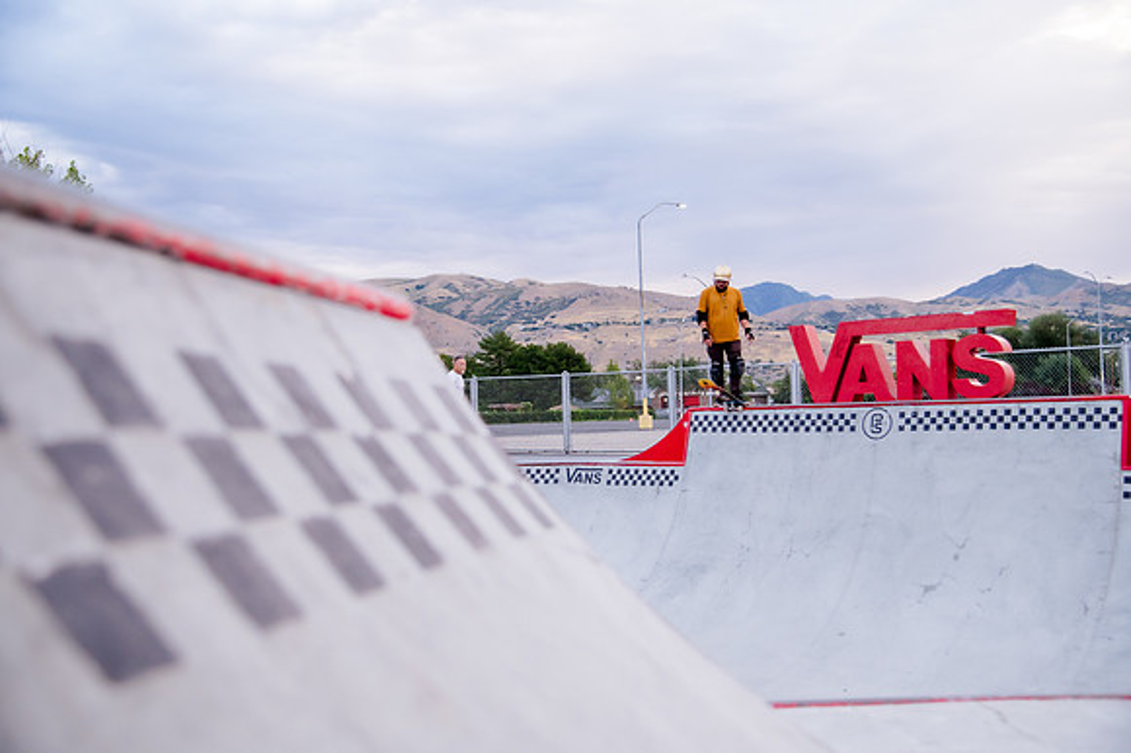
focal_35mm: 38
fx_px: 1193
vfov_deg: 35.0
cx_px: 566
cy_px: 376
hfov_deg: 50.7
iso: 2500
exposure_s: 1/400
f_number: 4
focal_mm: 38
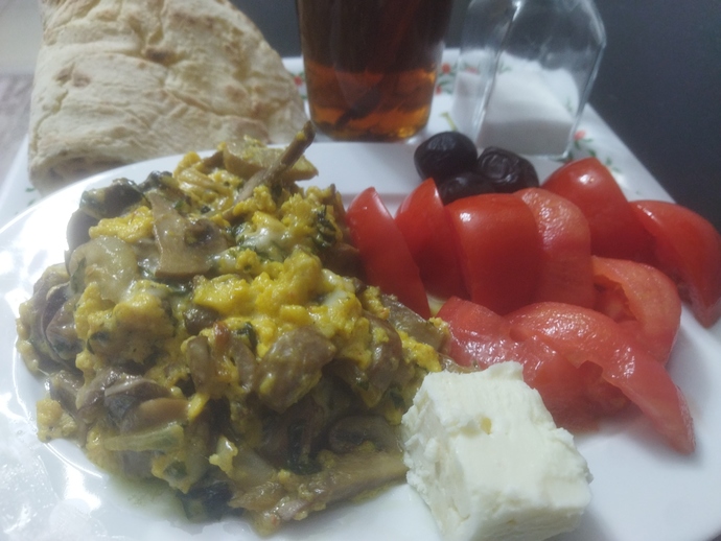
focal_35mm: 27
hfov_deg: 65.3
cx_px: 360
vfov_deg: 51.4
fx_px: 563
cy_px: 270
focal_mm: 4.71
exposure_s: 1/50
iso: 175
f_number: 1.79
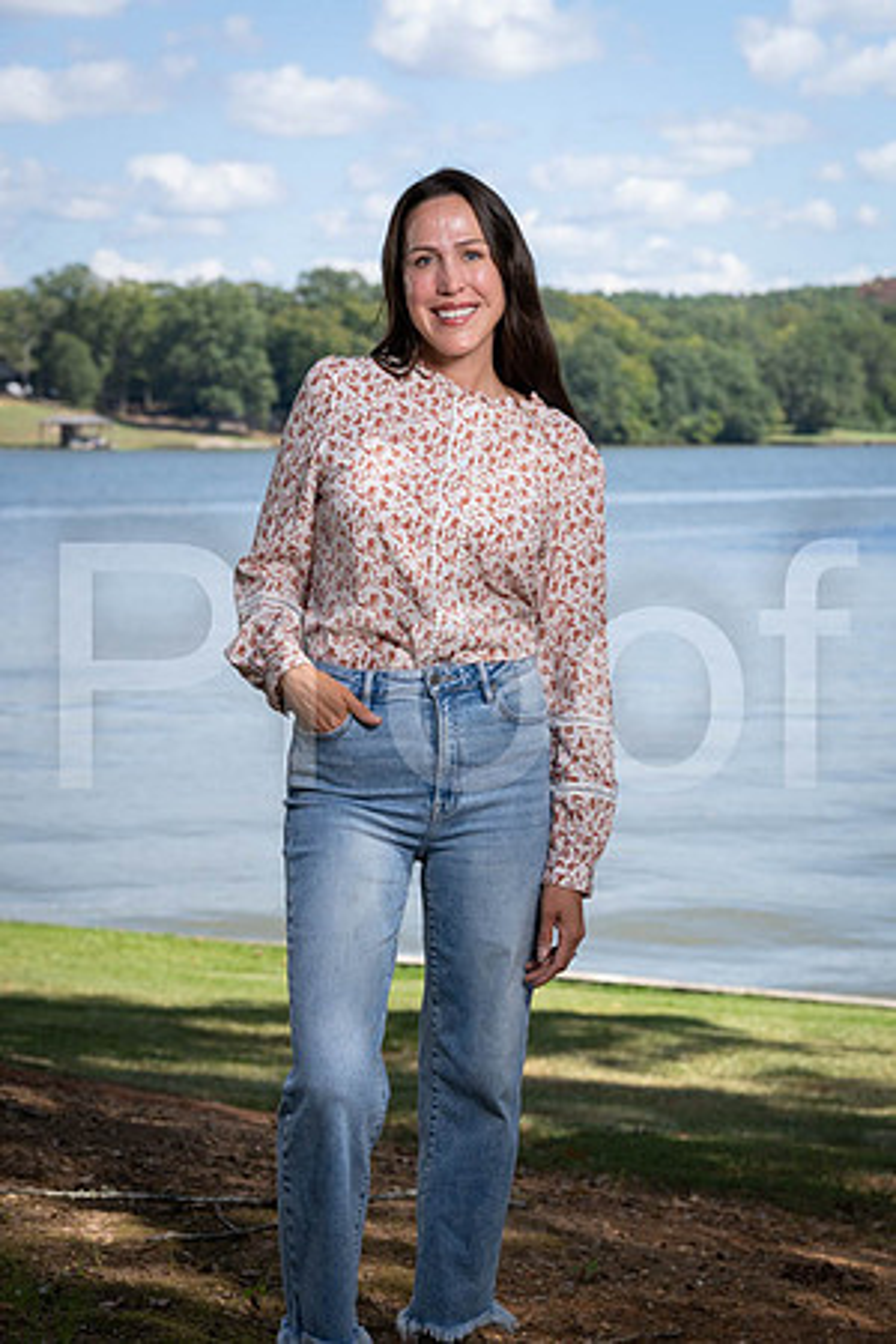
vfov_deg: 23.9
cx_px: 448
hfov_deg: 16.1
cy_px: 672
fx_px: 3173
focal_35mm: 85
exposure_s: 1/160
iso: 100
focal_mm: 85
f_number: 6.3
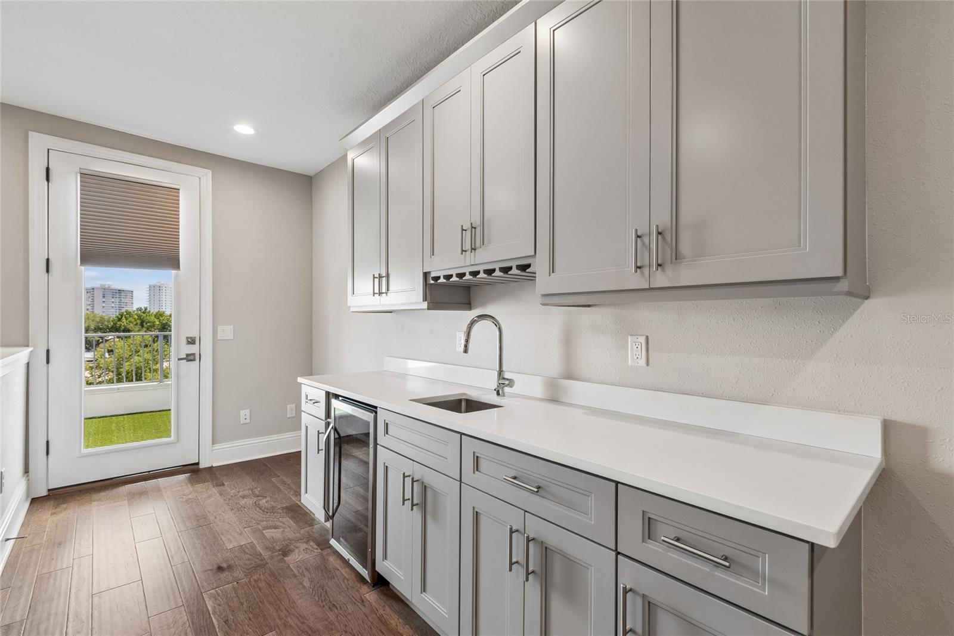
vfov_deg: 77.3
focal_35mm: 15
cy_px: 318
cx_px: 477
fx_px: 397
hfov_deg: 100.4
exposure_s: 1/6
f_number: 7.1
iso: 100
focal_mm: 10
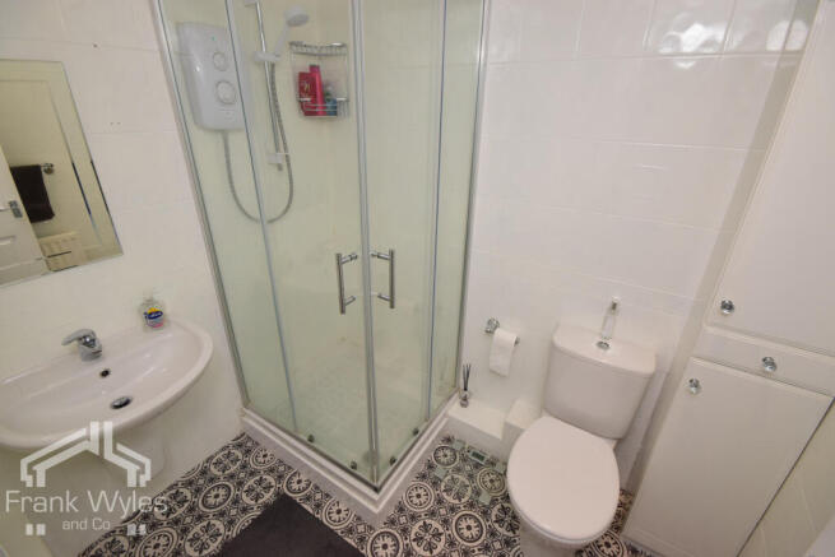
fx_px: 348
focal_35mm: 15
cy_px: 278
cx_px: 418
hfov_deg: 100.4
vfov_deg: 77.4
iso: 800
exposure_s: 1/60
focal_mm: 10
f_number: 14
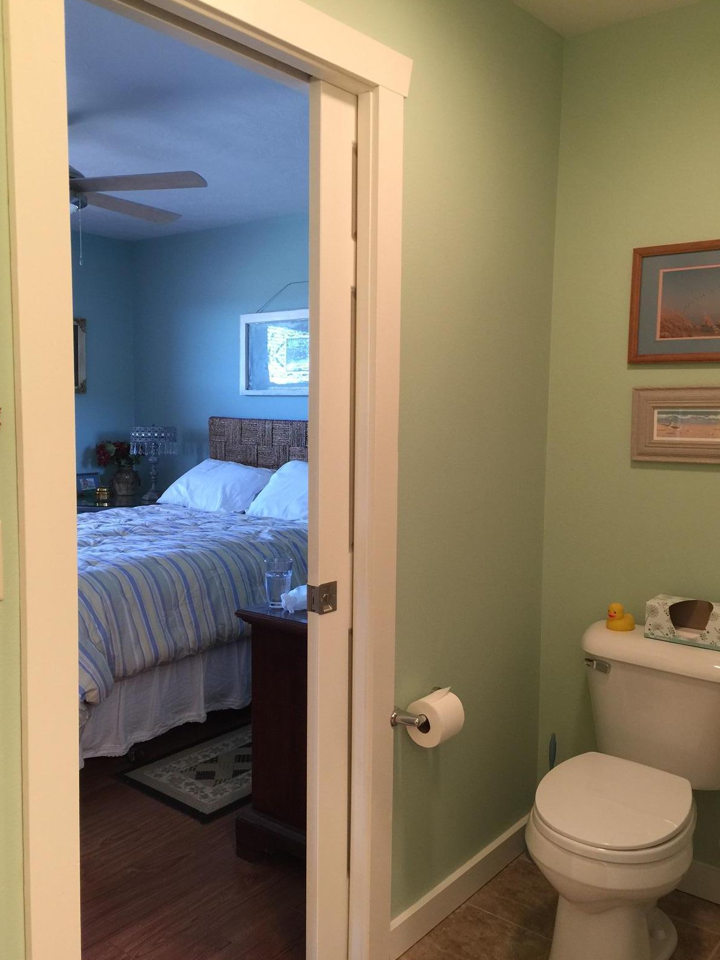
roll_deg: -0.3
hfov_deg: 46.8
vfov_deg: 60.0
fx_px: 832
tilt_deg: -6.6
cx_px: 351
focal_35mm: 30
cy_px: 490
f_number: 2.2
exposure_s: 1/15
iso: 64
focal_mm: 4.15
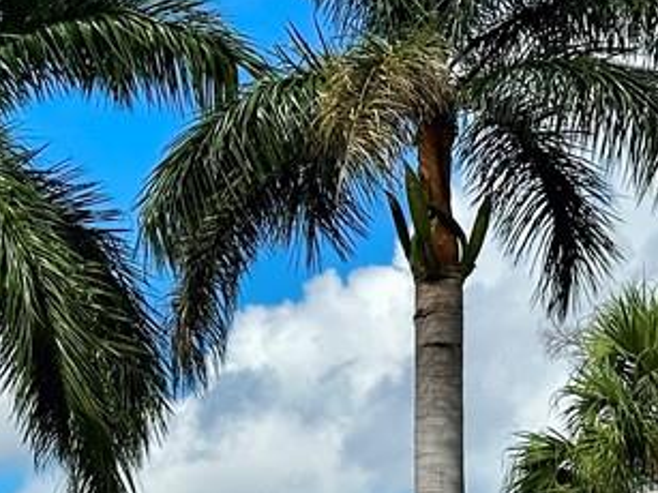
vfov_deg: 9.1
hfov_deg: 12.2
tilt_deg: +3.5
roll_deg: -0.6
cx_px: -54
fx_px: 3040
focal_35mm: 160
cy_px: 639
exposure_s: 1/4785
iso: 64
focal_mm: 6.86
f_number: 1.78
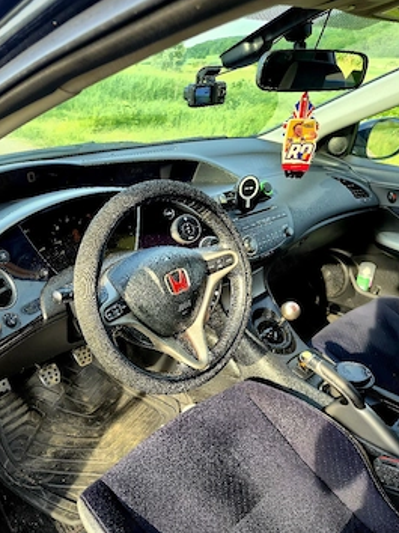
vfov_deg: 67.1
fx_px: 400
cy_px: 297
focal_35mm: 26
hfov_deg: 52.9
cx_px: 176
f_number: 1.8
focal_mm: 5.4
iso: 25
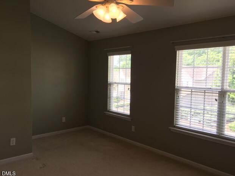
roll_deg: -0.6
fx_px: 204
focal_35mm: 30
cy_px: 91
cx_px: 121
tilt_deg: -2.6
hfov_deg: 60.0
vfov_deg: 46.8
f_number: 2.2
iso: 25
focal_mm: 4.15
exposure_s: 1/100
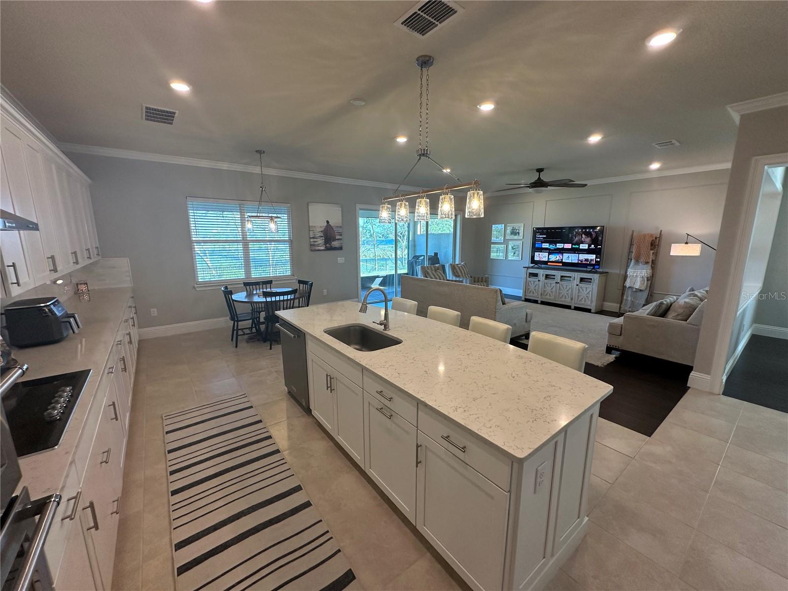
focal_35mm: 14
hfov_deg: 102.1
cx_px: 394
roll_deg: +0.2
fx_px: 319
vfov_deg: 85.7
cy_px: 296
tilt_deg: -10.2
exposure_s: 1/120
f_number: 2.2
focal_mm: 2.22
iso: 125
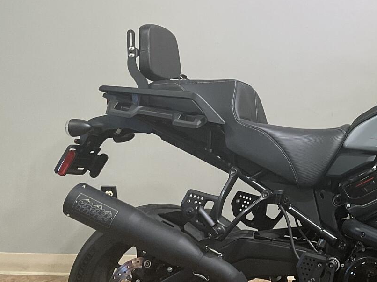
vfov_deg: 20.4
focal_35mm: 72
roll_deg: +0.4
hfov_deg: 25.3
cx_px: 405
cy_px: 116
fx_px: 784
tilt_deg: -12.9
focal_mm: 3
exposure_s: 1/60
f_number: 1.8
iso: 50
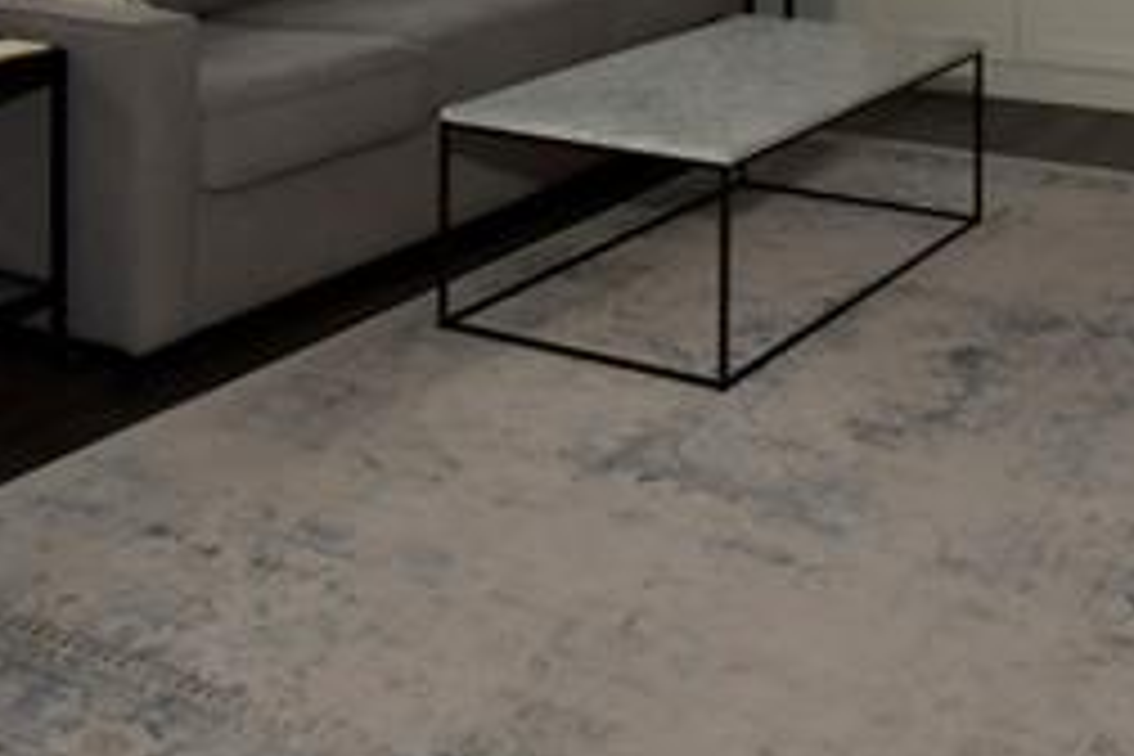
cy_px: -288
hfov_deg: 34.7
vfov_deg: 21.1
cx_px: 752
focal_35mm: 57
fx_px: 1795
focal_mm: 14
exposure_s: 1/160
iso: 1250
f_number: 13
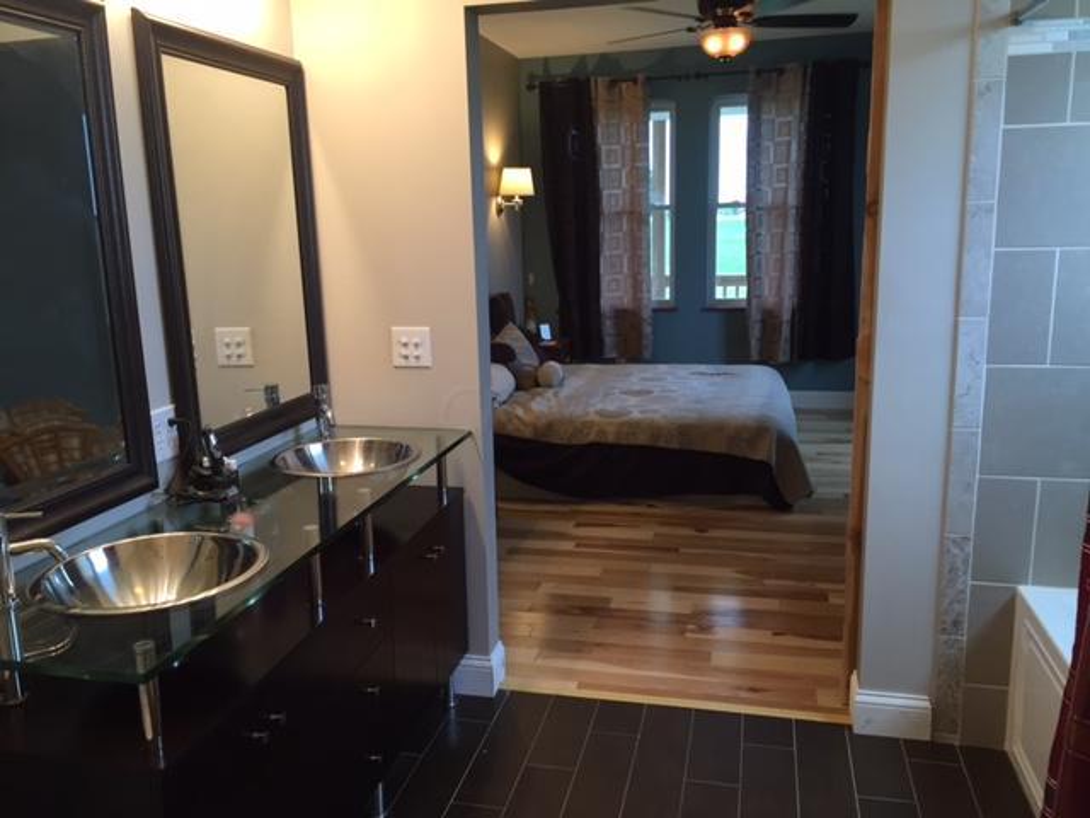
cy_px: 409
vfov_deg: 48.2
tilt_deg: -12.6
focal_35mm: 29
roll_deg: +0.2
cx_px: 545
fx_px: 913
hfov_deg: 61.7
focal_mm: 4.15
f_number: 2.2
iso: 40
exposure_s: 1/30
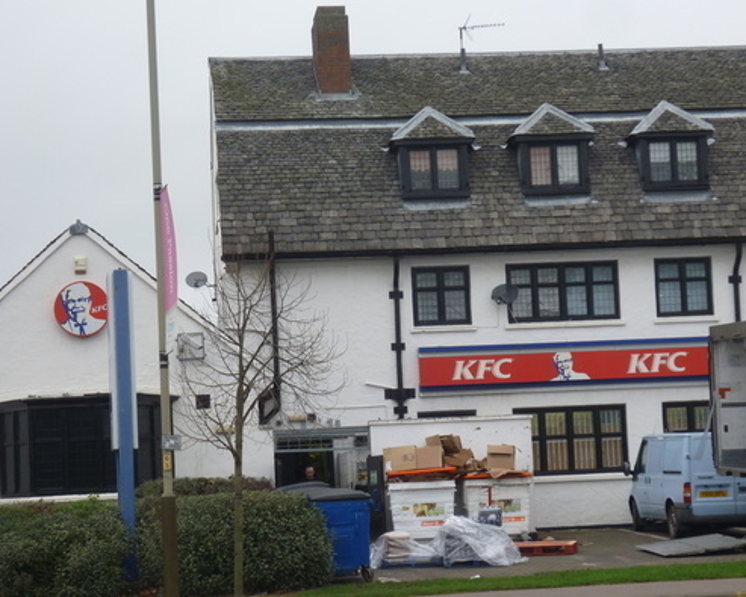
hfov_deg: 20.1
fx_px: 2099
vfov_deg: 16.2
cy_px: 326
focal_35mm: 95
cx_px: 416
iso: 80
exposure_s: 1/60
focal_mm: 13.3
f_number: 4.2
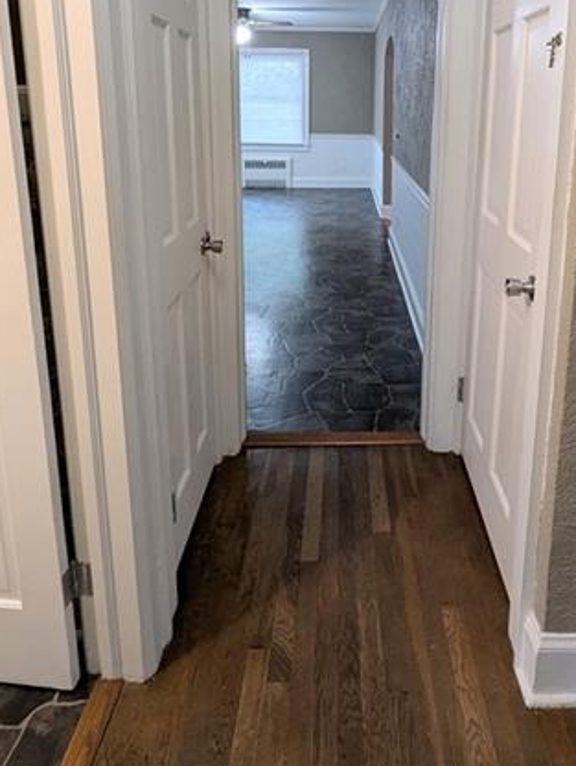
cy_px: 217
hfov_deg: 56.4
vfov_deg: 68.1
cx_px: 348
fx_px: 531
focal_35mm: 24
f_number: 2.2
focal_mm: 1.95
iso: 134
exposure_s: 1/24
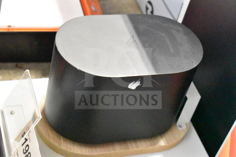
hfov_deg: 27.0
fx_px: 492
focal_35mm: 75
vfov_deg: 18.2
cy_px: 78
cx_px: 118
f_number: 5.6
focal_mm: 50
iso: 25600
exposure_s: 1/50
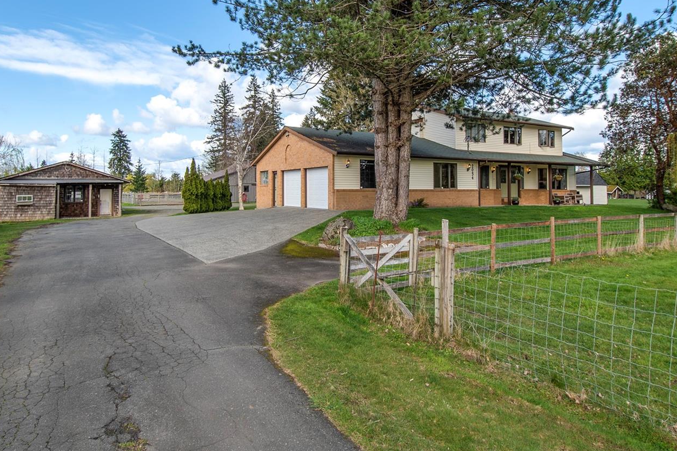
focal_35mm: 23
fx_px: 432
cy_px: 171
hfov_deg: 76.1
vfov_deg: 54.5
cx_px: 340
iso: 320
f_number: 8
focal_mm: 12
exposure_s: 1/640
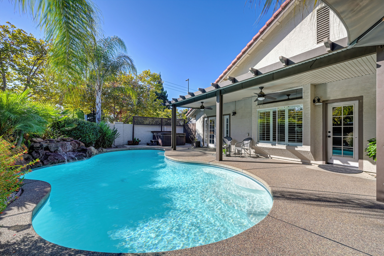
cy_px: 128
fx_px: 149
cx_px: 192
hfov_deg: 104.3
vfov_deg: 81.1
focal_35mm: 14
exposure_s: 1/500
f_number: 11
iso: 500
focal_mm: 14
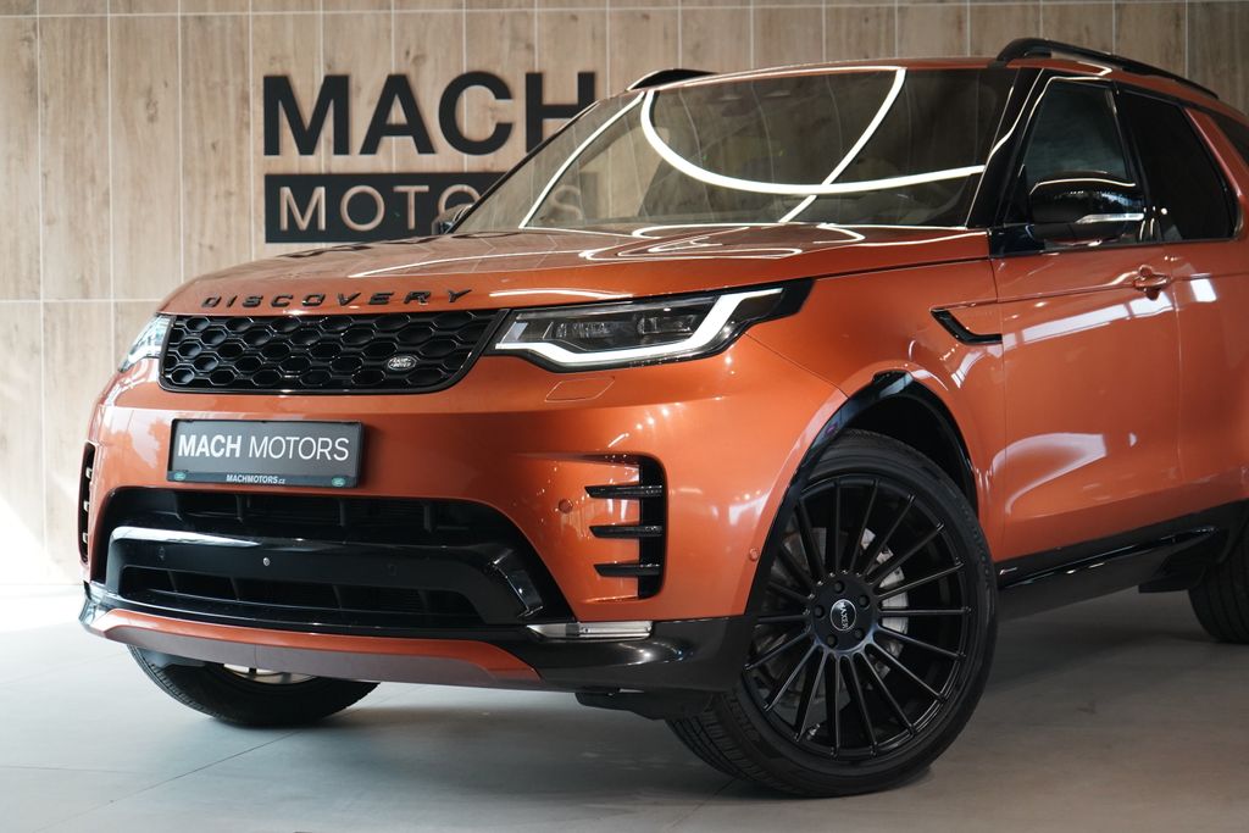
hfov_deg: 32.4
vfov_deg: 21.9
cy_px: 416
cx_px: 624
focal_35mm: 62
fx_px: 2151
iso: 3200
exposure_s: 1/160
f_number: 5.6
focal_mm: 62
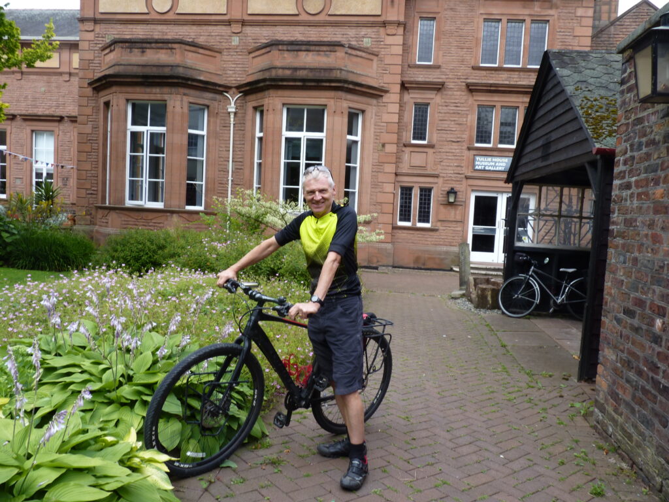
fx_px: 522
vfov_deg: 51.4
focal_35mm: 27
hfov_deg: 65.3
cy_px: 251
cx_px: 334
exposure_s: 1/160
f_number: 4
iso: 80
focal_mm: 4.8
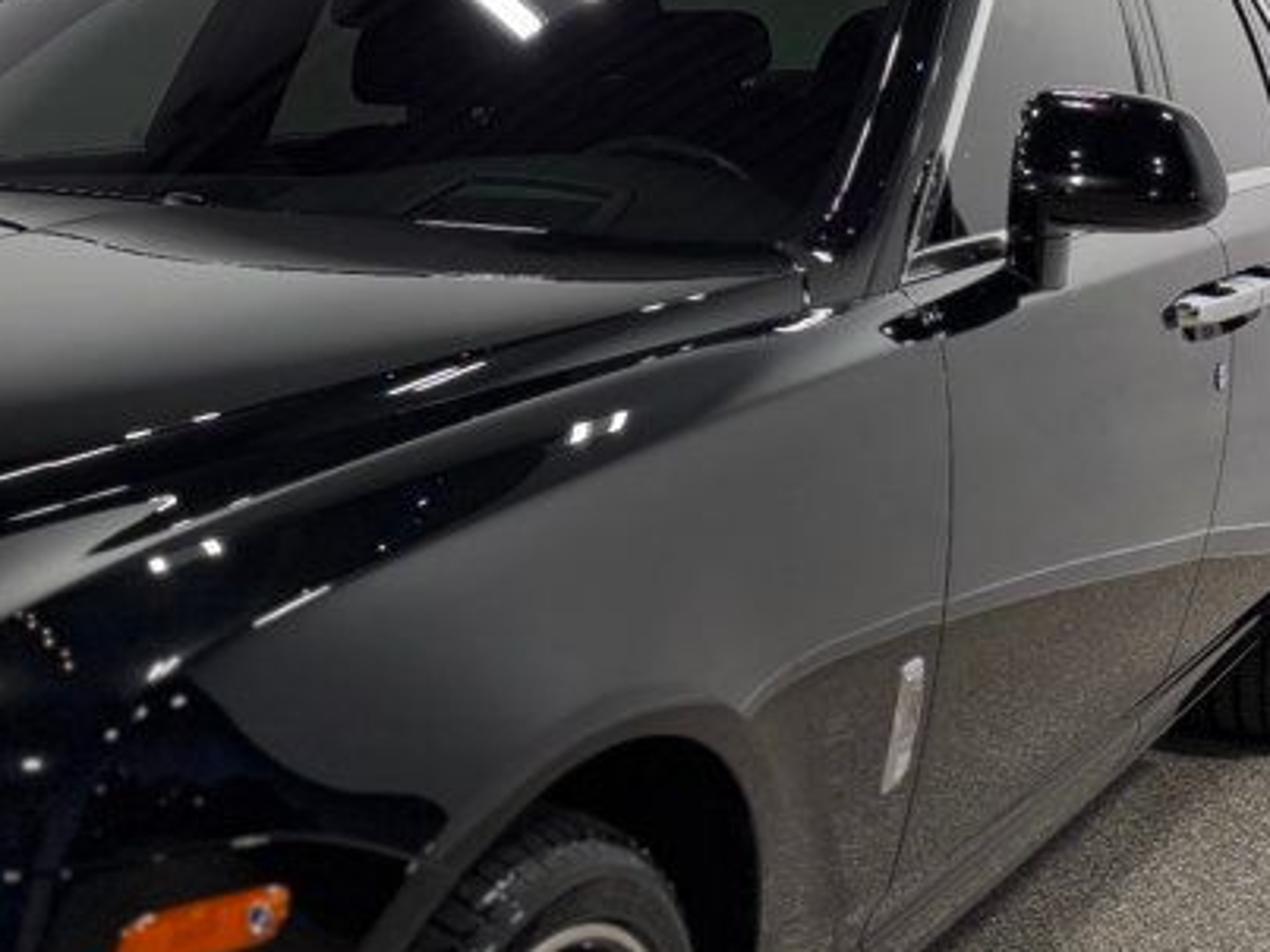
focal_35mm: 61
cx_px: 22
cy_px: 788
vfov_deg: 23.6
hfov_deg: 29.7
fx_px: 2237
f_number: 1.78
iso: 80
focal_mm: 6.76
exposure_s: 1/367
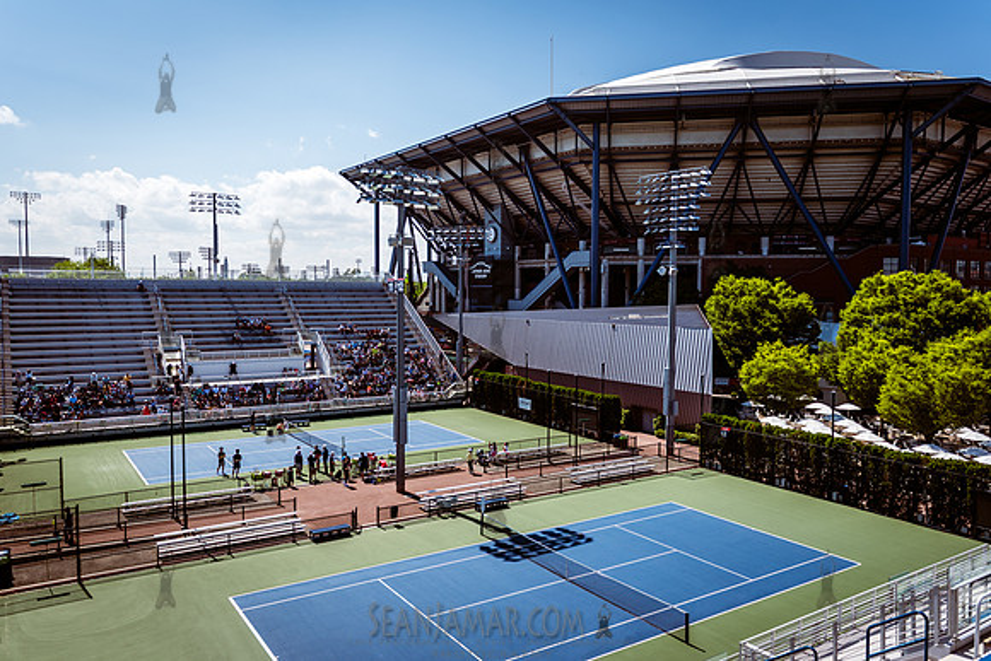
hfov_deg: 66.6
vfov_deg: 47.3
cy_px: 330
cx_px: 496
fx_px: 754
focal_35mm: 27
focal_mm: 27
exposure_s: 1/1600
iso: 200
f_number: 4
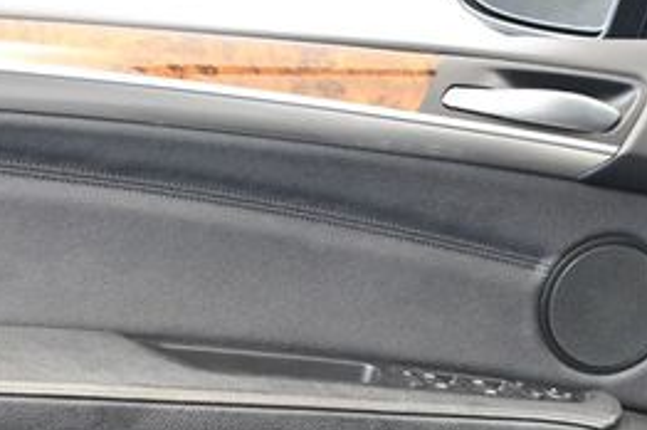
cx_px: 262
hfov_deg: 23.1
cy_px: 472
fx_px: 1580
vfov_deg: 15.1
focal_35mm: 88
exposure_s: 1/60
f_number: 3.8
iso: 5600
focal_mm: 24
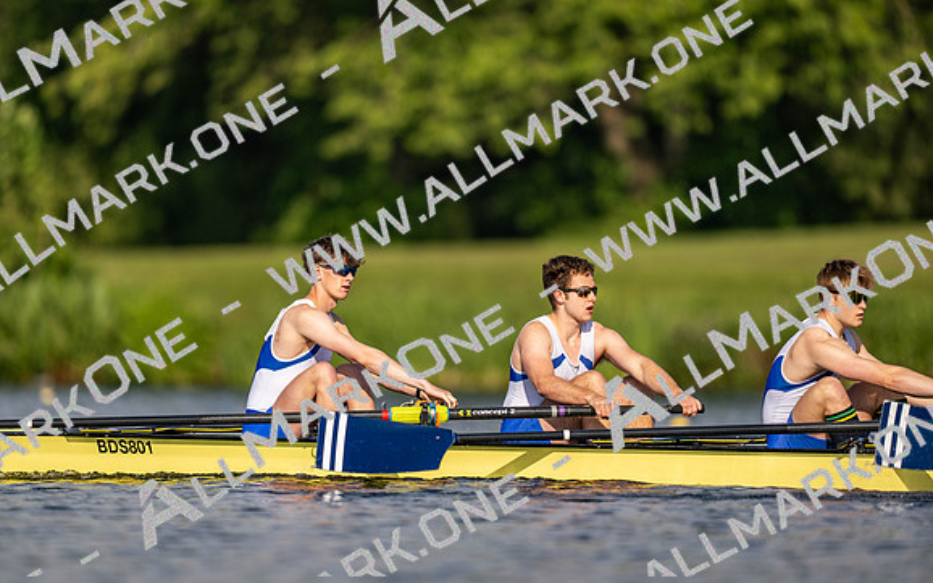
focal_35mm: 614
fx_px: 15609
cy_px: 300
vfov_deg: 2.1
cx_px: 466
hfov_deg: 3.4
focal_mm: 600
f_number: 4
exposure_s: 1/2500
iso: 250
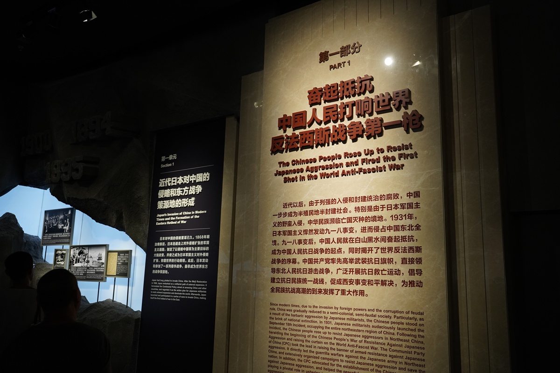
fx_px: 467
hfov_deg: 61.9
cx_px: 280
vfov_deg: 43.6
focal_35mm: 30
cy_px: 186
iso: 1600
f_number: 2.8
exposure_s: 1/250
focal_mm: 30
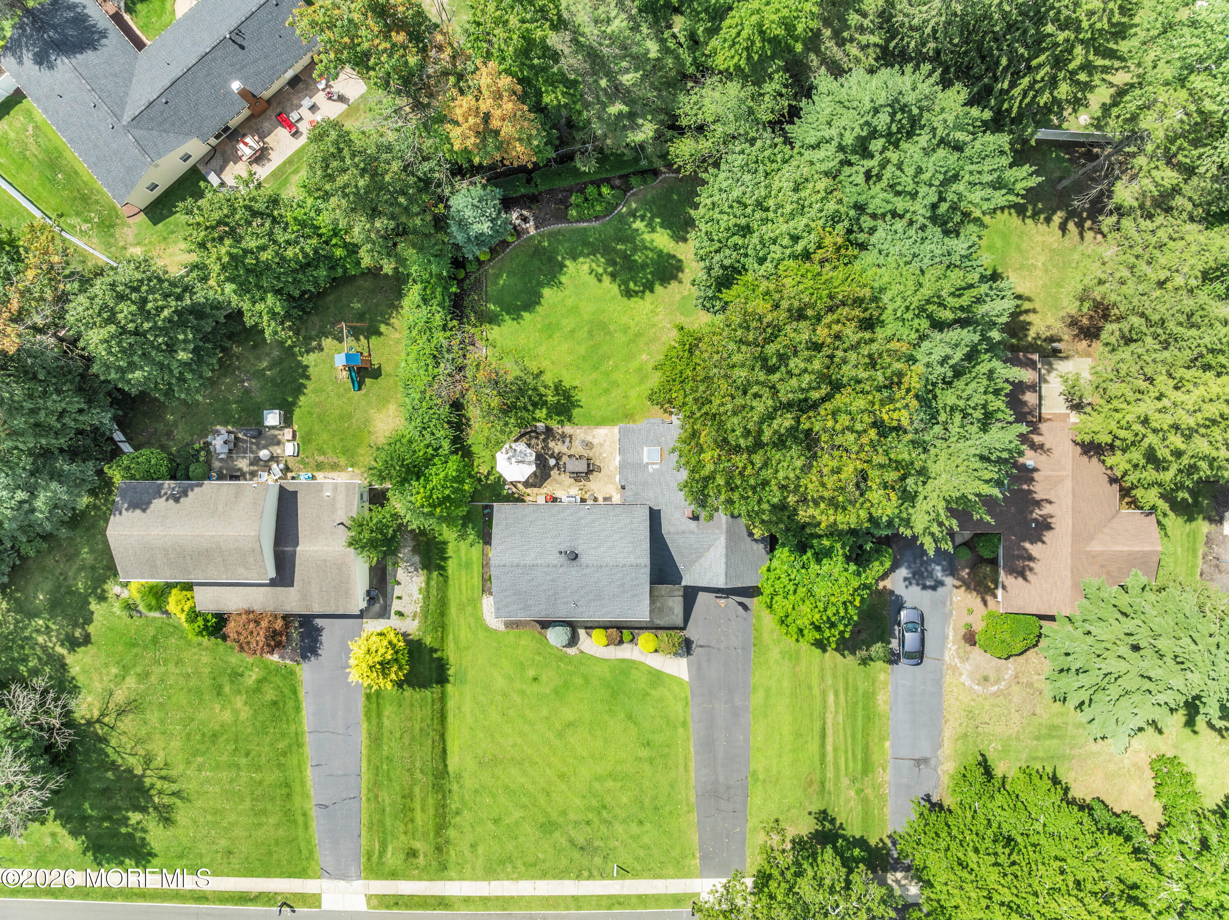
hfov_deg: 71.6
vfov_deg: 56.8
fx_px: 852
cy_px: 460
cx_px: 614
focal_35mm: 24
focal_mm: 12.29
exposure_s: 1/1000
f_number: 2.8
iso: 100
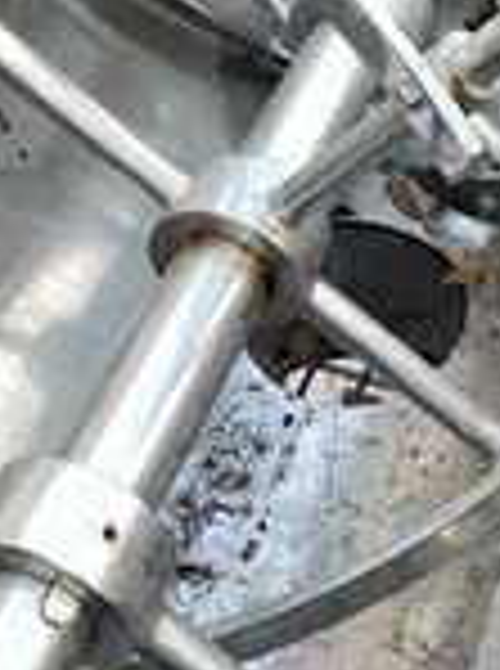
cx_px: 419
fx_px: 1354
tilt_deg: -40.4
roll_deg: -6.6
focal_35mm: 70
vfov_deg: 26.6
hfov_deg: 20.6
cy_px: 31
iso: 50
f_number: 1.6
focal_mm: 5.1
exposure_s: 1/51
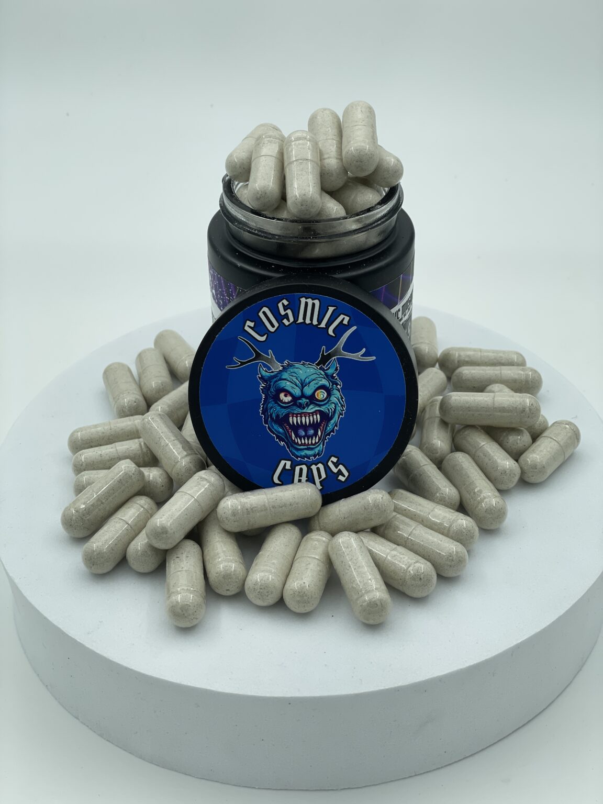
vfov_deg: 36.8
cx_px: 302
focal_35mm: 52
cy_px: 402
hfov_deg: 28.0
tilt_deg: -36.9
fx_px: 1208
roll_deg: +1.2
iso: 25
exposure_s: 1/585
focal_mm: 6
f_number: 2
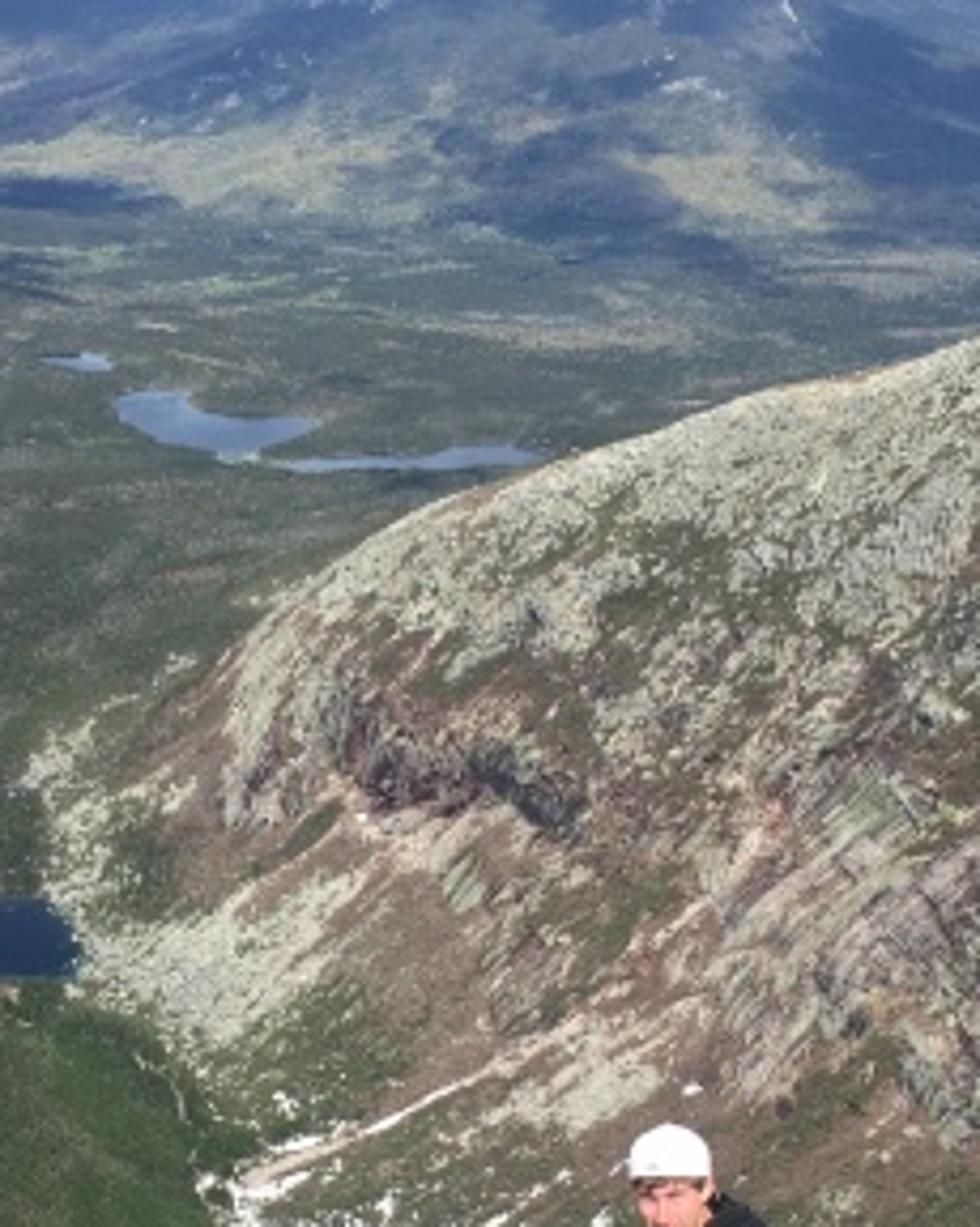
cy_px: 852
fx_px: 2287
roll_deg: +1.7
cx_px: 324
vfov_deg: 29.8
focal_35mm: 63
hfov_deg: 24.1
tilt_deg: -25.6
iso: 25
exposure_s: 1/1399
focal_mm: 4.15
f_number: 2.2
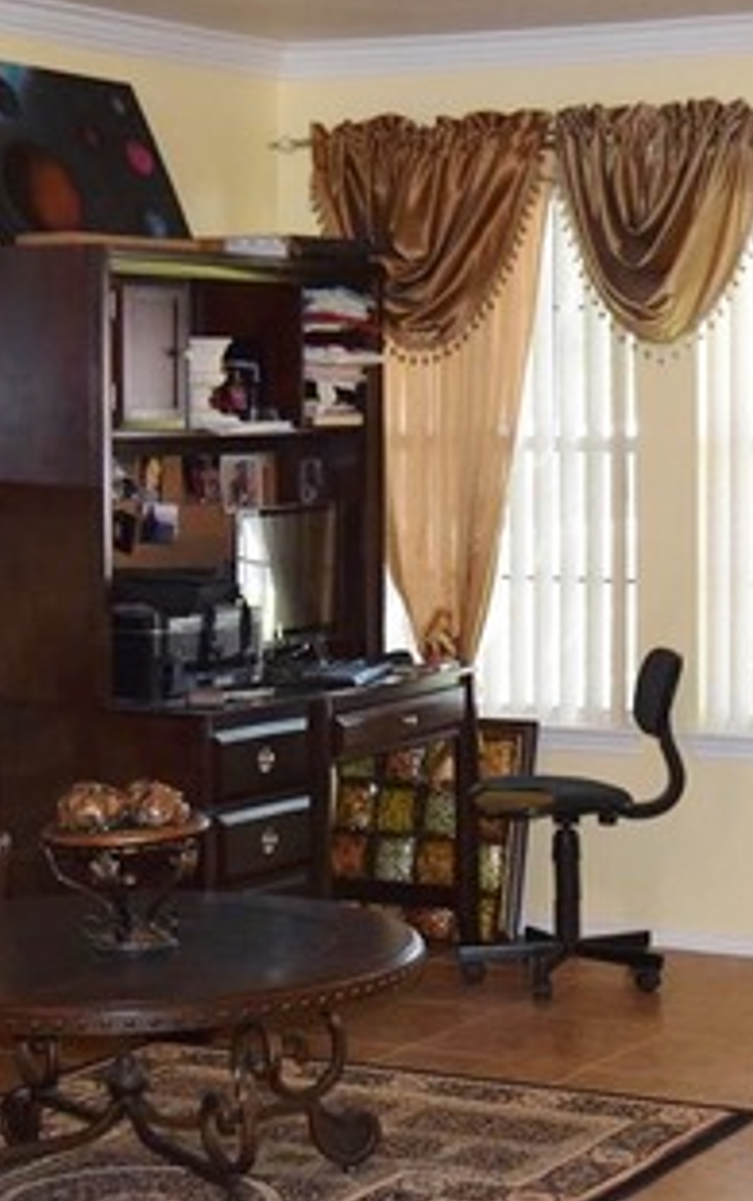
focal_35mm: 88
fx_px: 2883
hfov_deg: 14.8
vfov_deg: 23.5
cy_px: 643
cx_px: 552
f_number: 4.2
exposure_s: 1/60
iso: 1100
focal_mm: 28
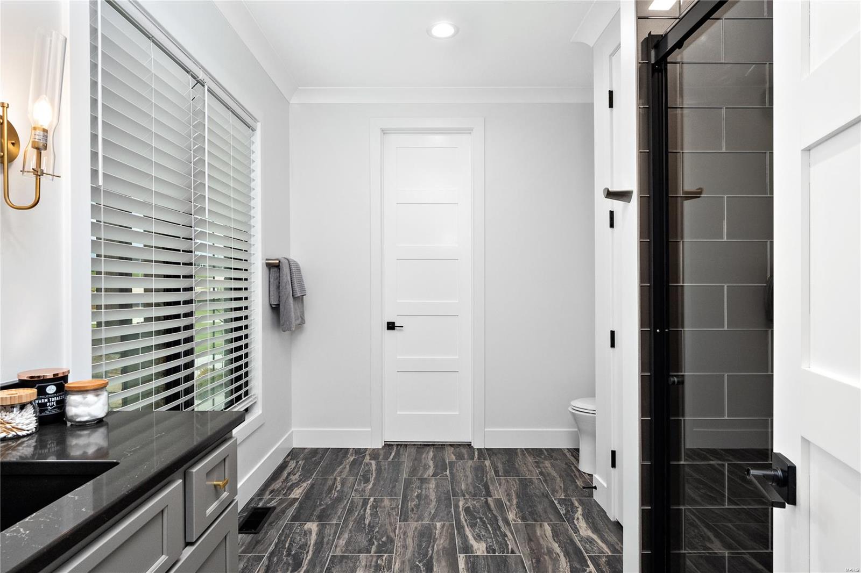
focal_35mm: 20
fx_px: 478
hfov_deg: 84.0
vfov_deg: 61.9
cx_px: 430
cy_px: 286
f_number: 9
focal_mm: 10
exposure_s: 1/125
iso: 640
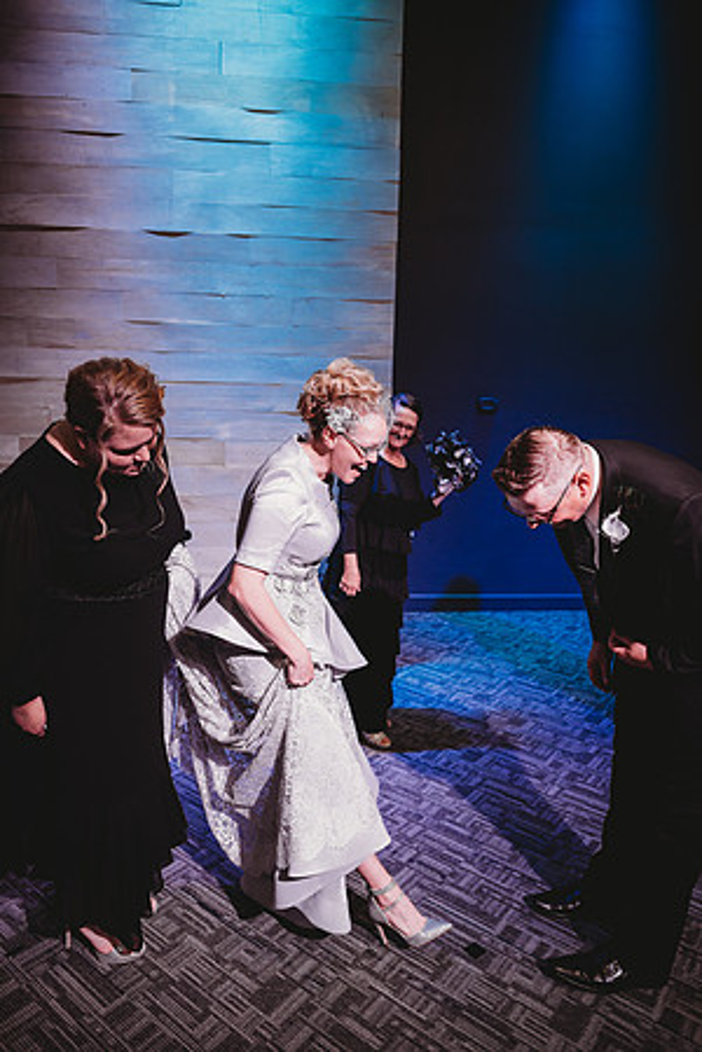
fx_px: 702
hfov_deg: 53.1
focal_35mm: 24
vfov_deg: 73.7
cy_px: 526
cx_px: 351
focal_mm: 24
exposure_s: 1/125
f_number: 2.2
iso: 400
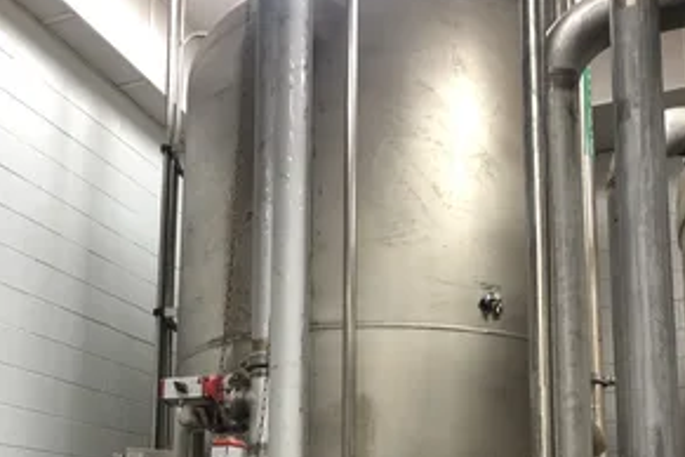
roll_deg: +2.0
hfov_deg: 48.5
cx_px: 341
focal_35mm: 40
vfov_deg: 31.5
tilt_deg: +10.8
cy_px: 426
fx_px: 761
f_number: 1.8
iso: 40
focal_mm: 3.99
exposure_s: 1/20
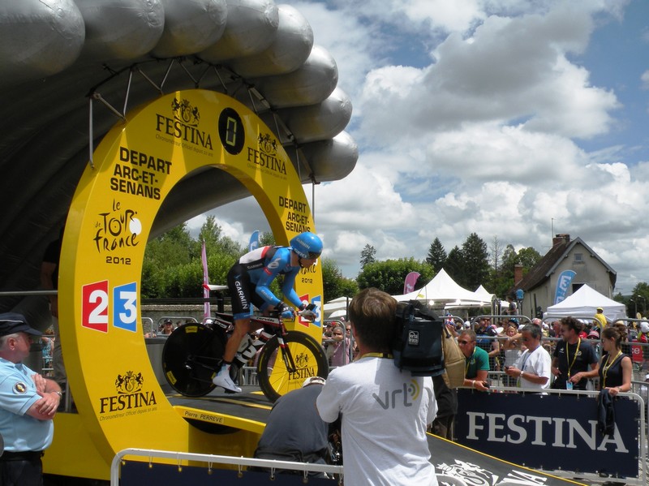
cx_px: 324
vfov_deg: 42.9
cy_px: 243
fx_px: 618
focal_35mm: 33
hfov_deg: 55.4
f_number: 8
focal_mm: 5.8
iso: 64
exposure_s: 1/440
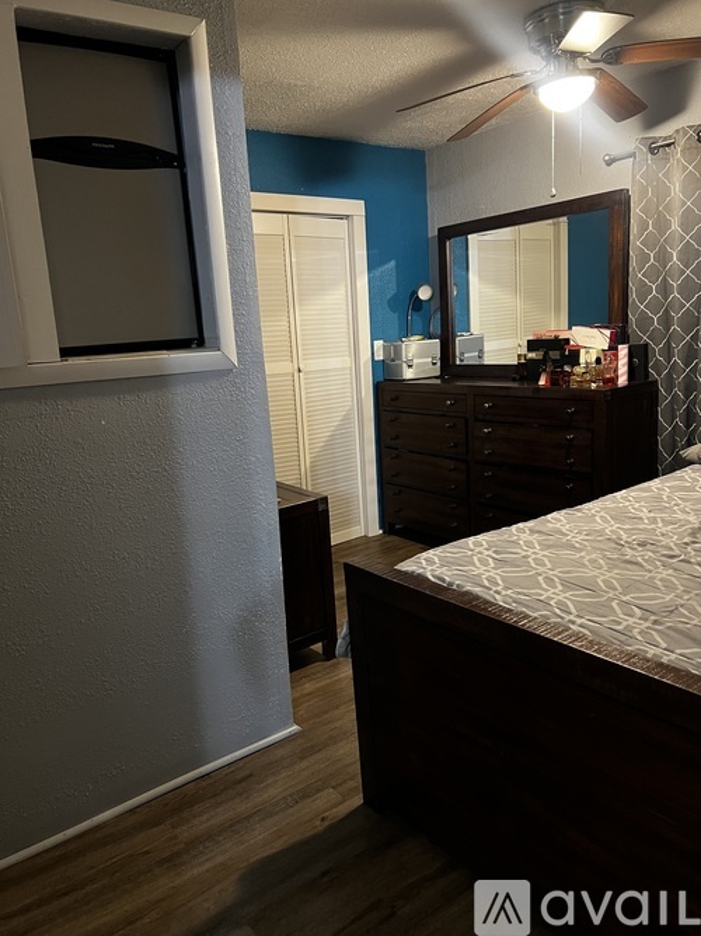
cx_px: 350
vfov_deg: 67.3
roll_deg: +3.7
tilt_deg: -10.6
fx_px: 702
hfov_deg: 53.0
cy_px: 468
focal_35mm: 26
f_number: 1.5
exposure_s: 1/40
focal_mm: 5.7
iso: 640
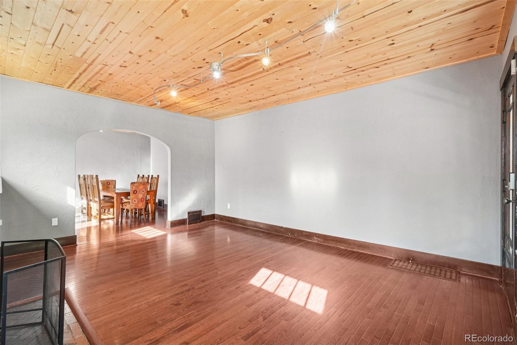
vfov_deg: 73.0
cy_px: 172
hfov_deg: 96.0
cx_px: 258
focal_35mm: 16
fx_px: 233
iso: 800
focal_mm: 10.8
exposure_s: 1/2.5
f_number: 8
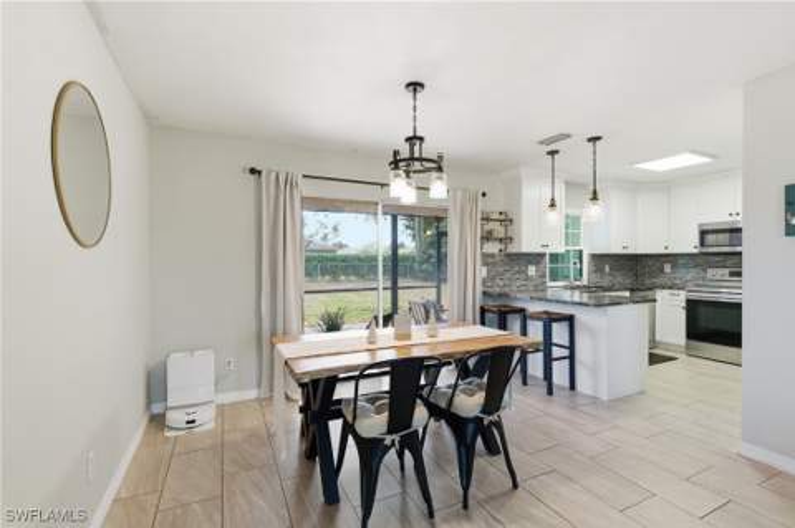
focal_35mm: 16
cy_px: 264
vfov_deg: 73.6
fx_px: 353
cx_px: 398
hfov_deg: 96.8
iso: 200
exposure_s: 1/50
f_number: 8
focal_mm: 16
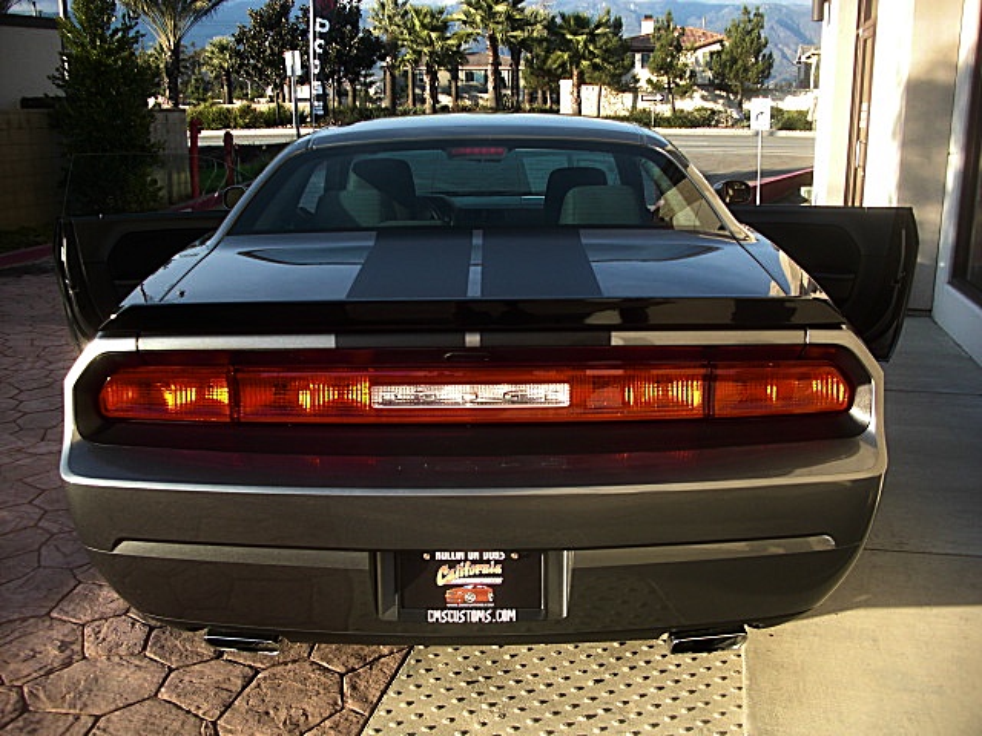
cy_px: 368
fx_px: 1021
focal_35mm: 36
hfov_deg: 51.4
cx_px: 491
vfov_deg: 39.7
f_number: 2.8
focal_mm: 6.3
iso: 50
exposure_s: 1/250
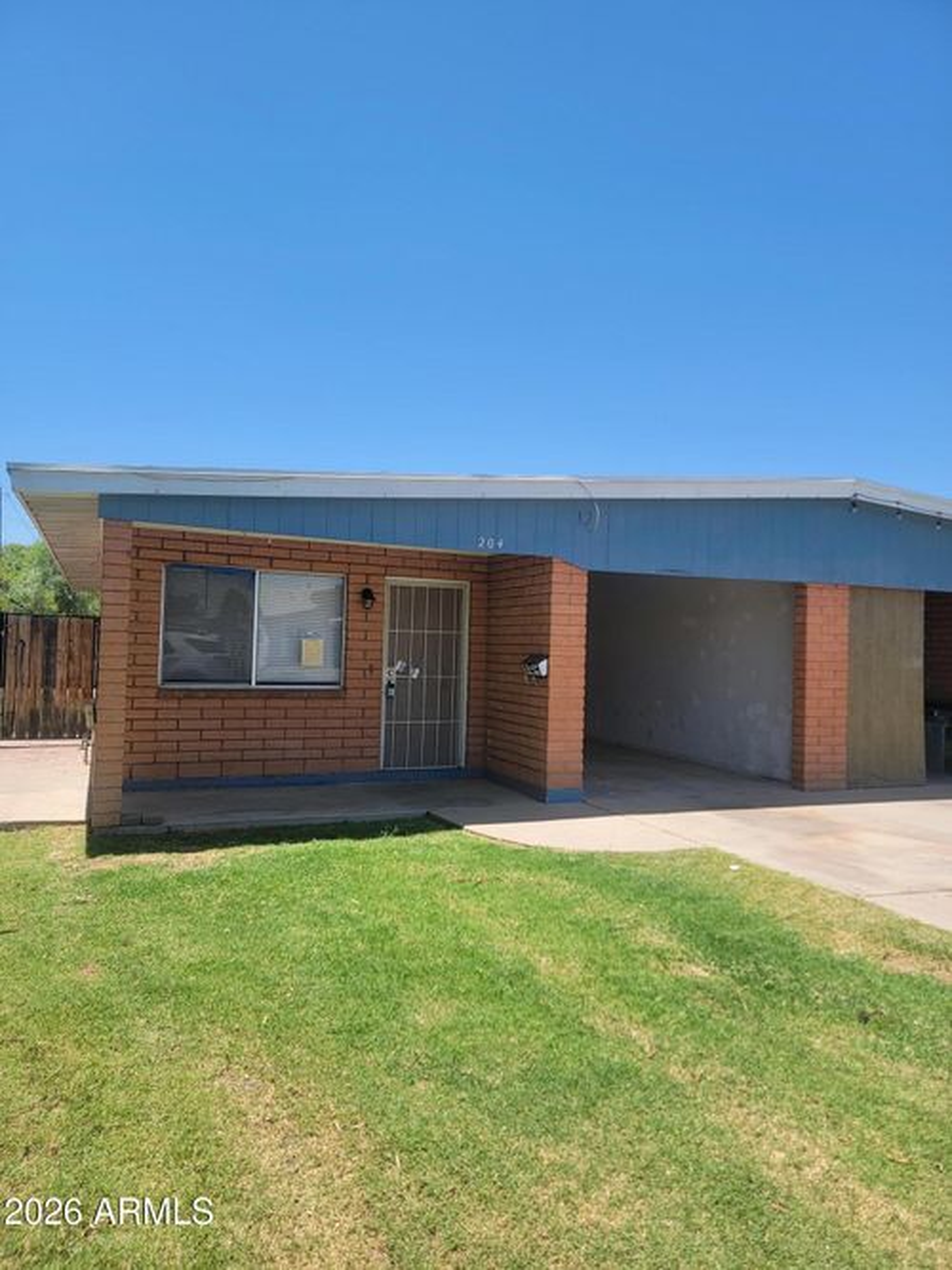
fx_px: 880
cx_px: 476
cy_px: 635
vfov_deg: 71.6
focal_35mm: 24
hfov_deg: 56.8
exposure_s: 1/809
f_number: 1.8
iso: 16
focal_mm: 6.7
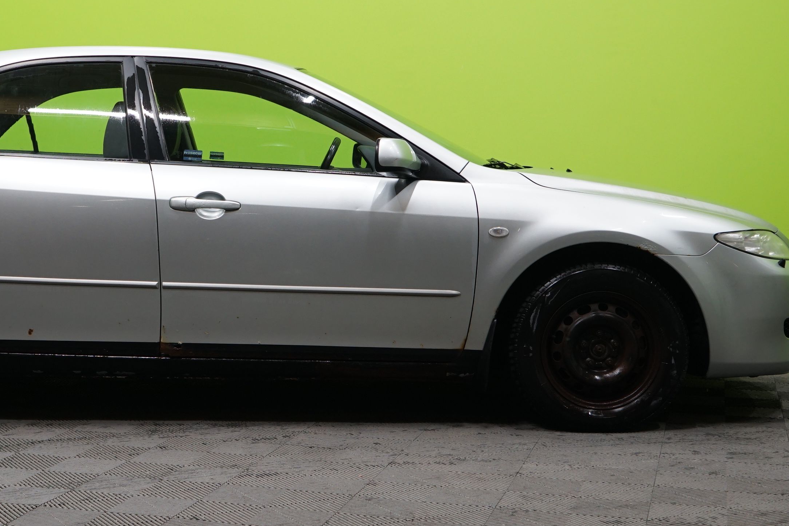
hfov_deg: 32.9
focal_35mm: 60
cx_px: 227
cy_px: 225
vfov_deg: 22.6
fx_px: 1315
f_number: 4.5
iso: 640
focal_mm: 33
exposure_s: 1/80
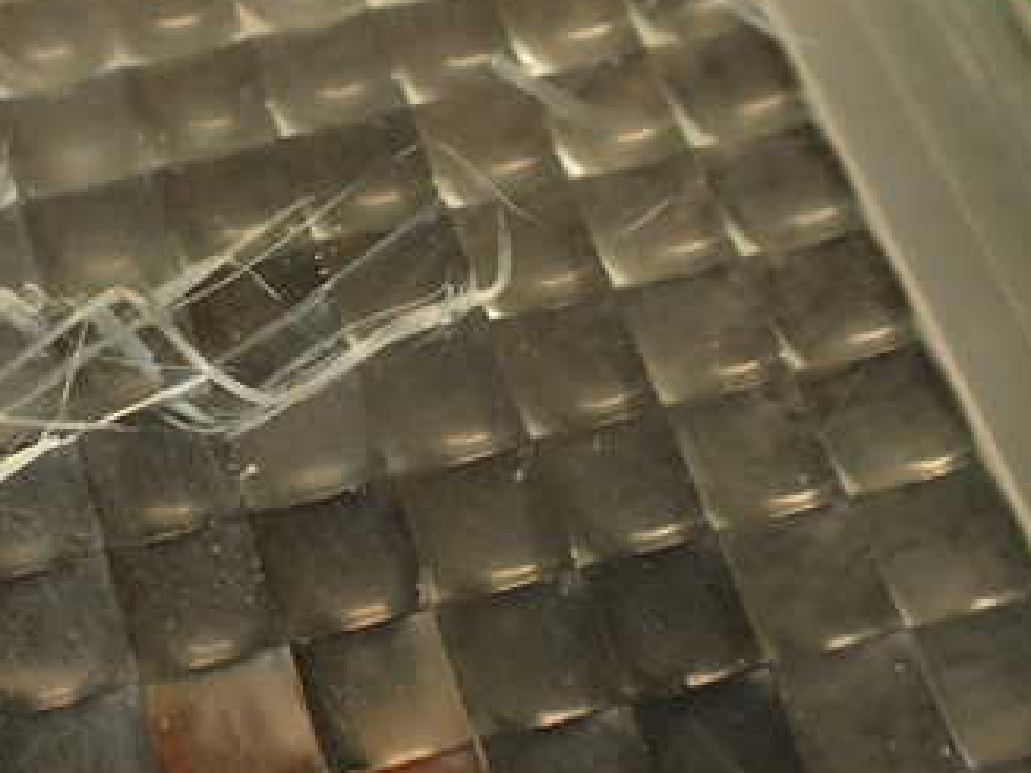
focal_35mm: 55
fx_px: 1638
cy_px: 385
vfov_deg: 26.5
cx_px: 177
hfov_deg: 33.7
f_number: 2.3
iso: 125
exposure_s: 1/60
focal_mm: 5.4
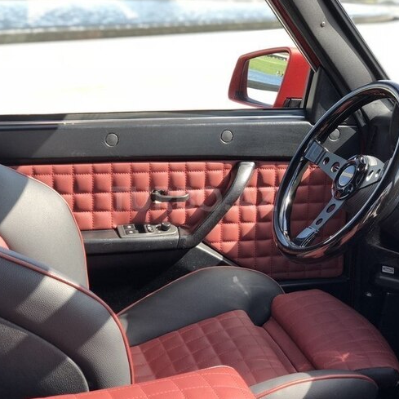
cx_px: 193
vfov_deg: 27.7
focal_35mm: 62
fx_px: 809
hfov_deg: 27.7
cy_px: 199
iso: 16
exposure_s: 1/120
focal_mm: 6
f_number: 2.4
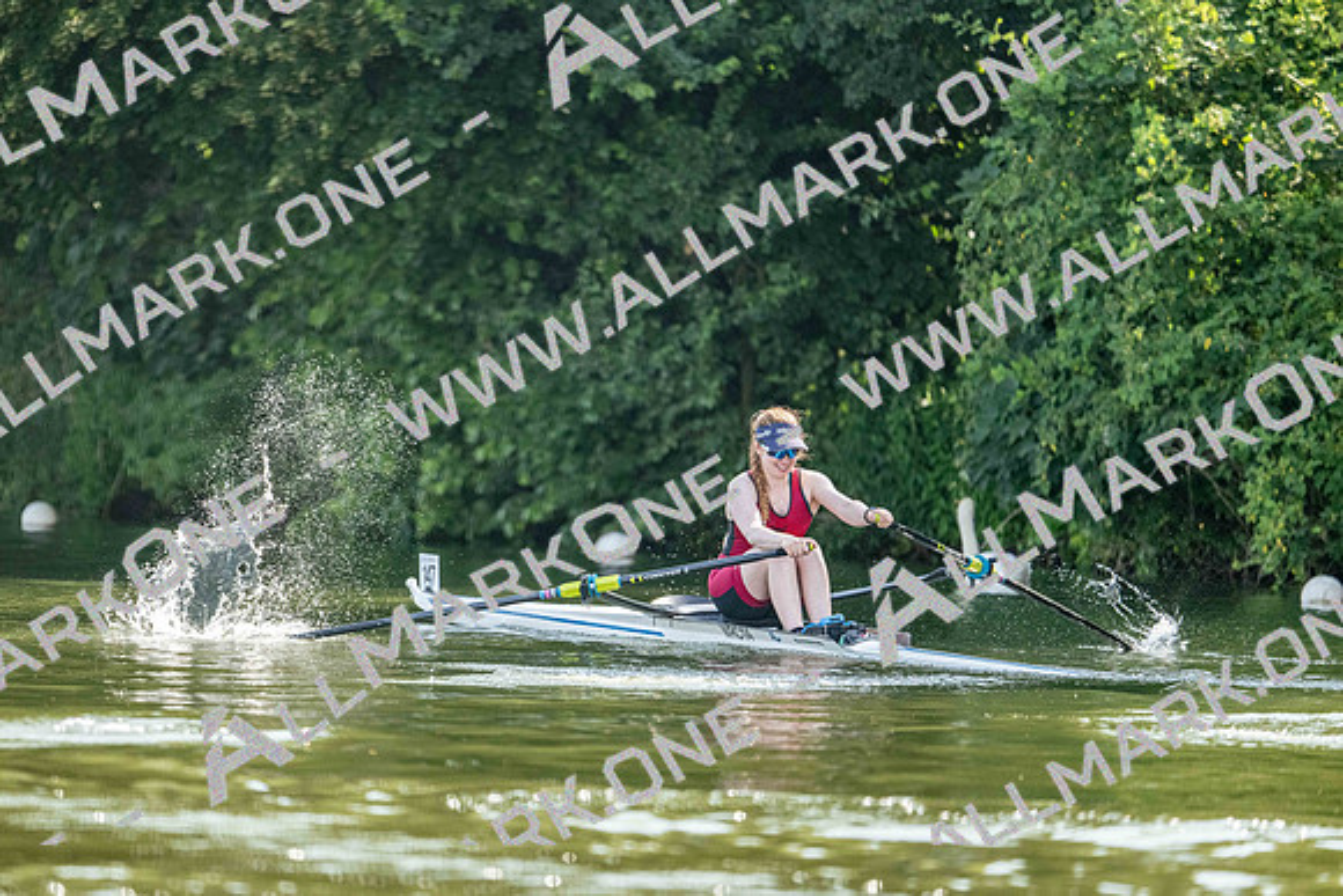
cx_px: 672
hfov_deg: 5.2
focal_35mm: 400
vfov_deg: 3.4
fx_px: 14925
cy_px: 448
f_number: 4.5
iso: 2800
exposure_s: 1/2500
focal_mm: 400
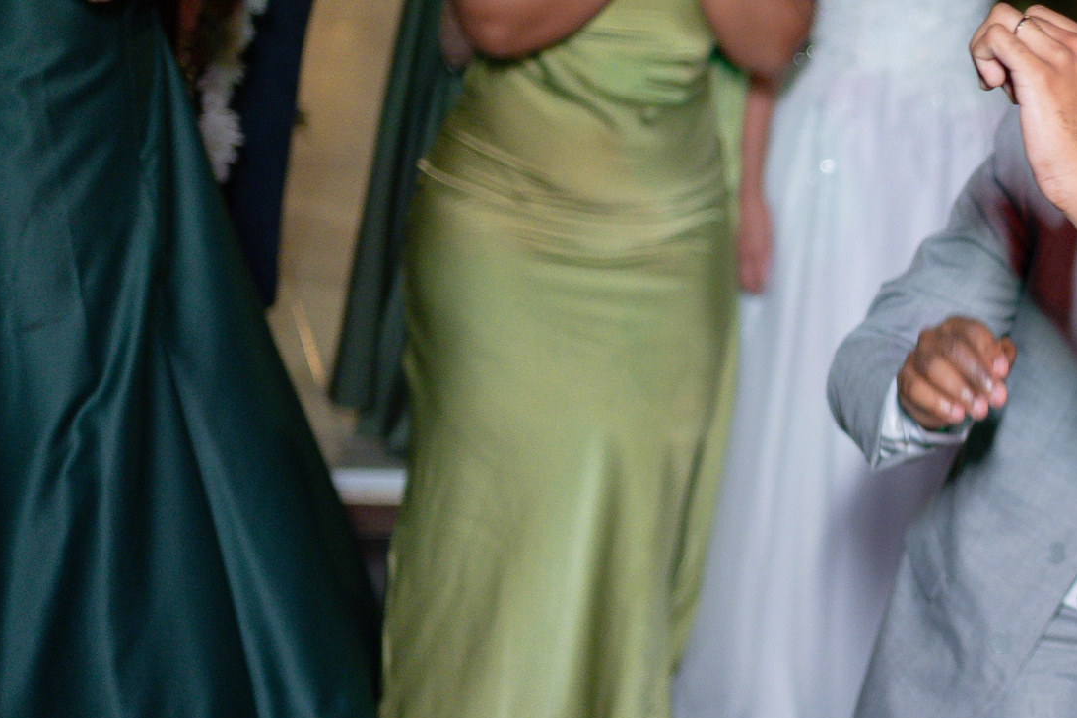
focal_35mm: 82
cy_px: 305
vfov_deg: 16.6
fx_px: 2453
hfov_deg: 23.1
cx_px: 1225
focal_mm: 35
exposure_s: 1/400
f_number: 1.4
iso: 2000
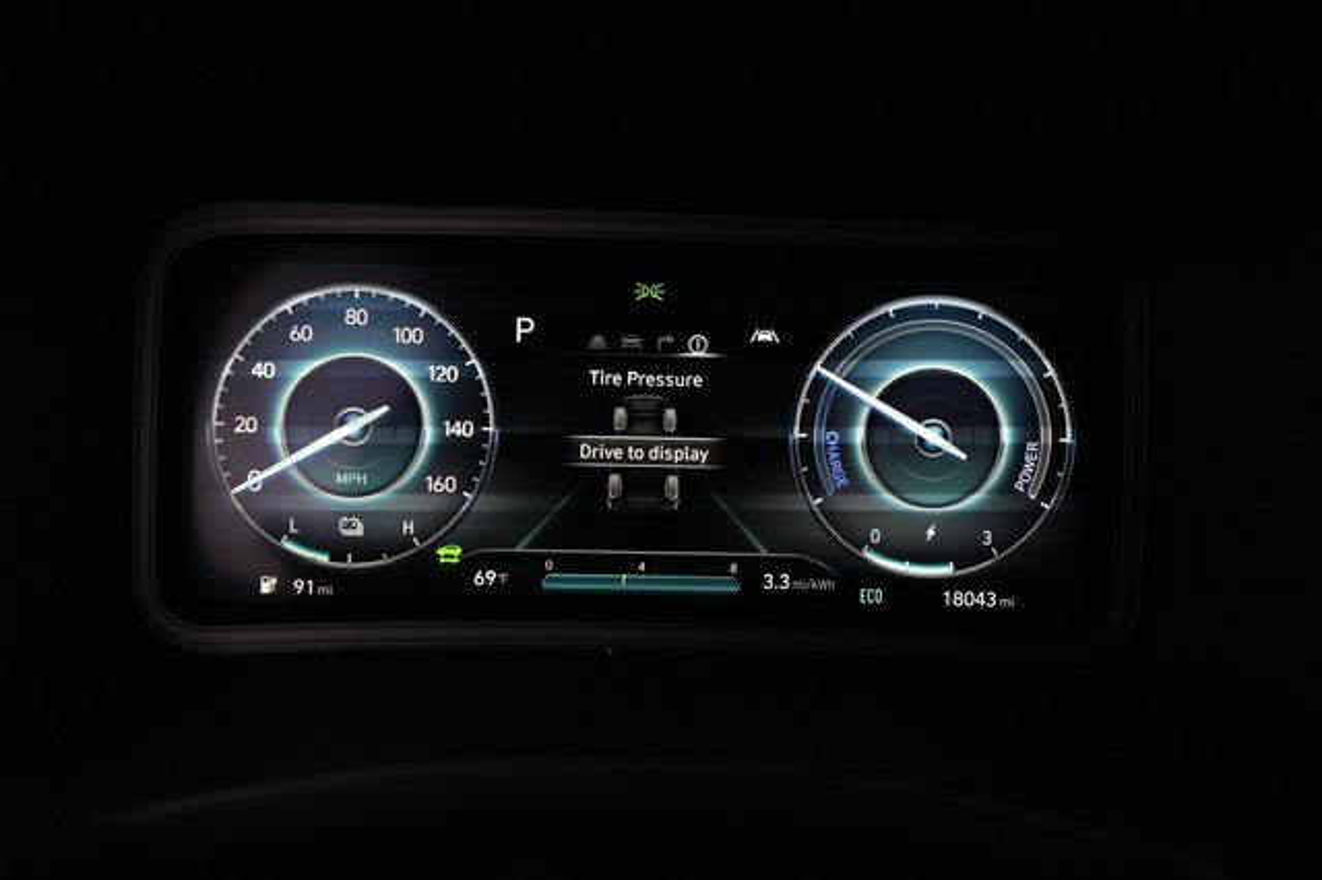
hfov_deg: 71.5
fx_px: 918
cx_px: 661
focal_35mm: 25
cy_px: 440
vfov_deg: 51.2
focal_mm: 25
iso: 6400
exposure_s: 1/160
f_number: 3.2
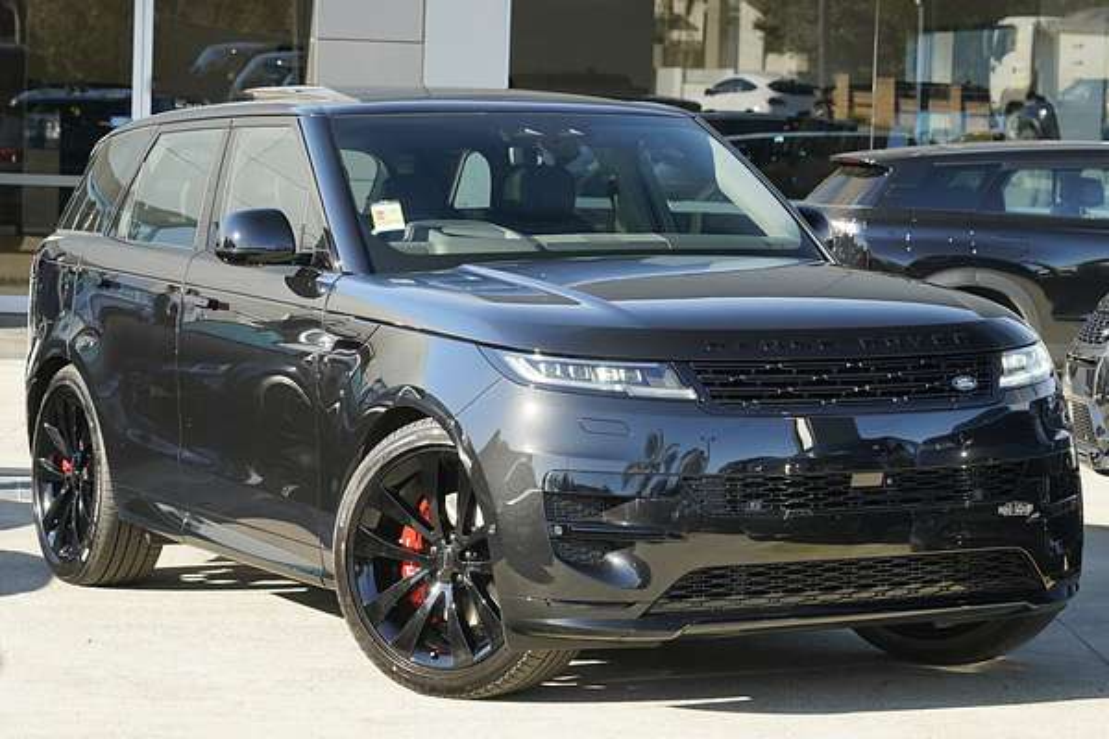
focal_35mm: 99
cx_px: 554
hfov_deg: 20.6
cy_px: 370
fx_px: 3050
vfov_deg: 13.8
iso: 1000
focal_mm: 99
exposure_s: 1/500
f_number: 6.3
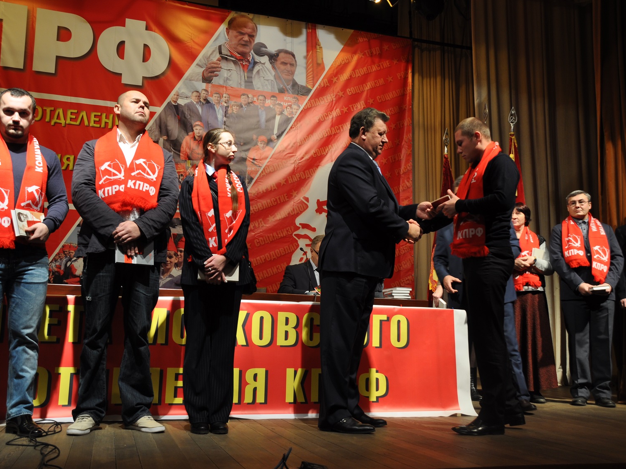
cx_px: 318
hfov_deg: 51.4
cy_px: 234
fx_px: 651
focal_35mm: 36
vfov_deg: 39.7
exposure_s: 1/30
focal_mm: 22
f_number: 5.6
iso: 280
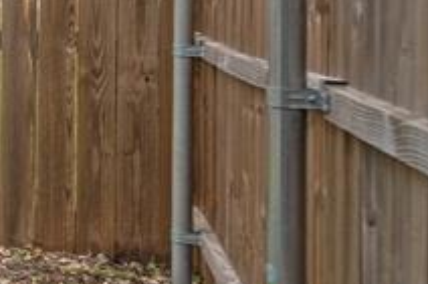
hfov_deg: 15.2
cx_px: -583
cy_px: 2
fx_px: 974
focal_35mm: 82
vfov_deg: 16.3
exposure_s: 1/13
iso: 800
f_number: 7.1
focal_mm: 17
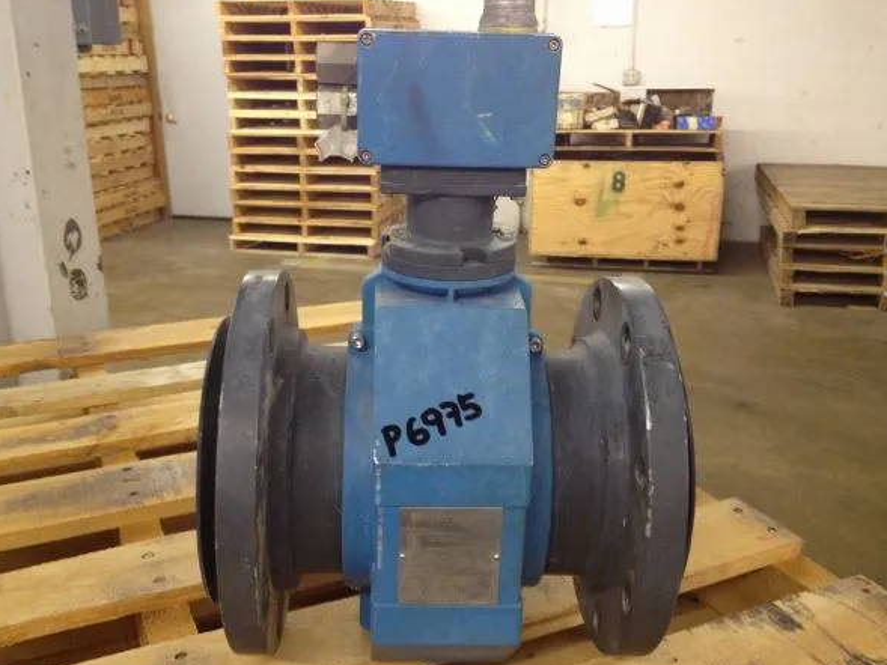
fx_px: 974
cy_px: 346
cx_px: 429
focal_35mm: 38
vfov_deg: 37.7
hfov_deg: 49.0
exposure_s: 1/20
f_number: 2.4
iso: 200
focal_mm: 4.28
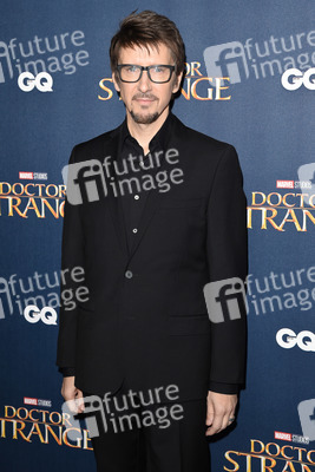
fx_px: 813
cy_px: 236
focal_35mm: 62
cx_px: 158
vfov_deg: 32.4
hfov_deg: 21.9
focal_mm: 62
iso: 640
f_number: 5.6
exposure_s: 1/250
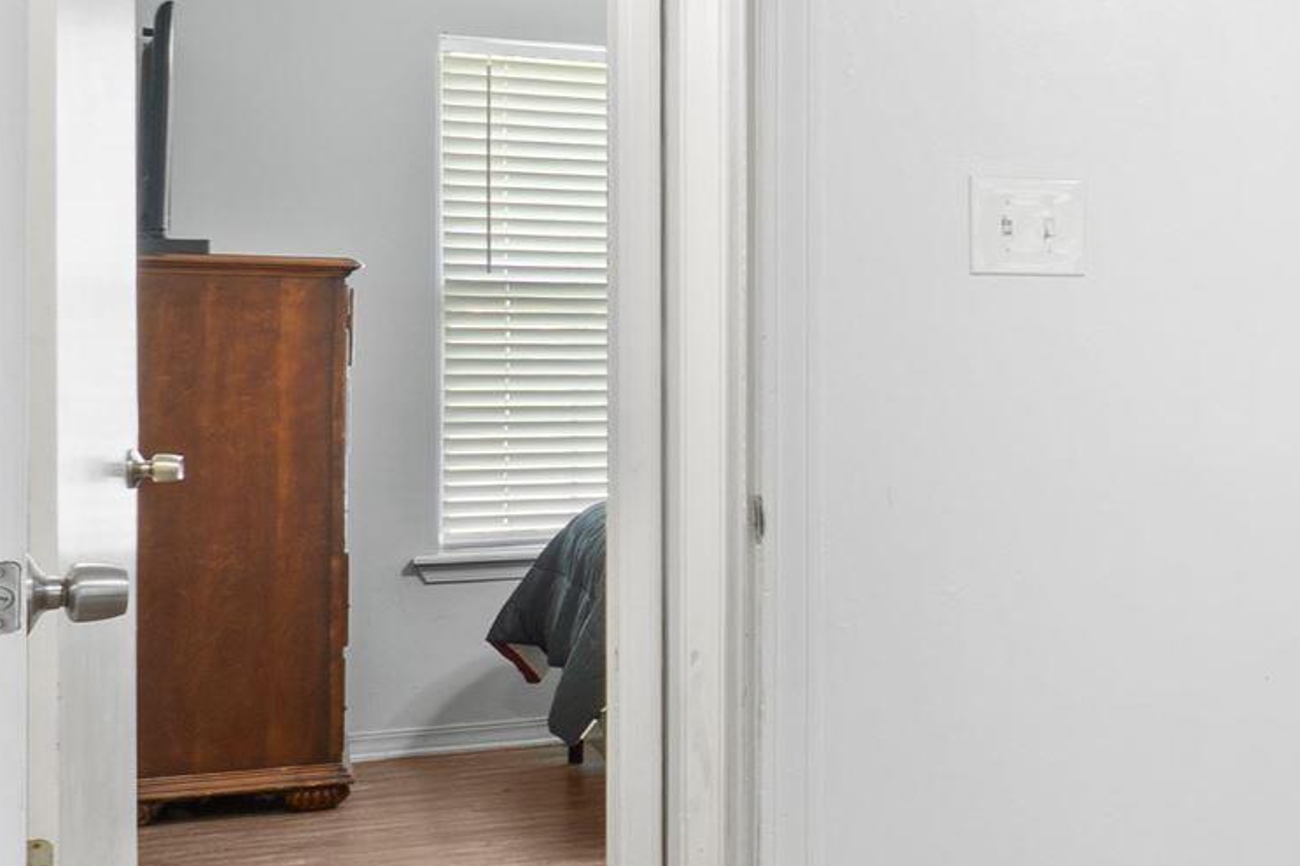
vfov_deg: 21.9
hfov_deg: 19.8
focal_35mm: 62
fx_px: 2238
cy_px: 416
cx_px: 2523
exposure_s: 2.5
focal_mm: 10
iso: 100
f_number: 8
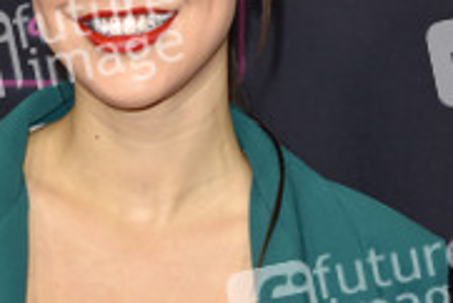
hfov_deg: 5.5
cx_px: 128
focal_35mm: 375
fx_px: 4722
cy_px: 173
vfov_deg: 3.7
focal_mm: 170
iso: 640
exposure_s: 1/160
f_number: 5.6
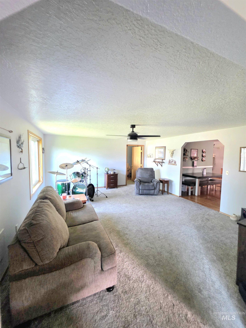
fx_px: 123
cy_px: 164
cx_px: 123
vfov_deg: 106.2
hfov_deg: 89.9
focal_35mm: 13
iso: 500
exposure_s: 1/60.2
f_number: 1.9
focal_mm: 2.2
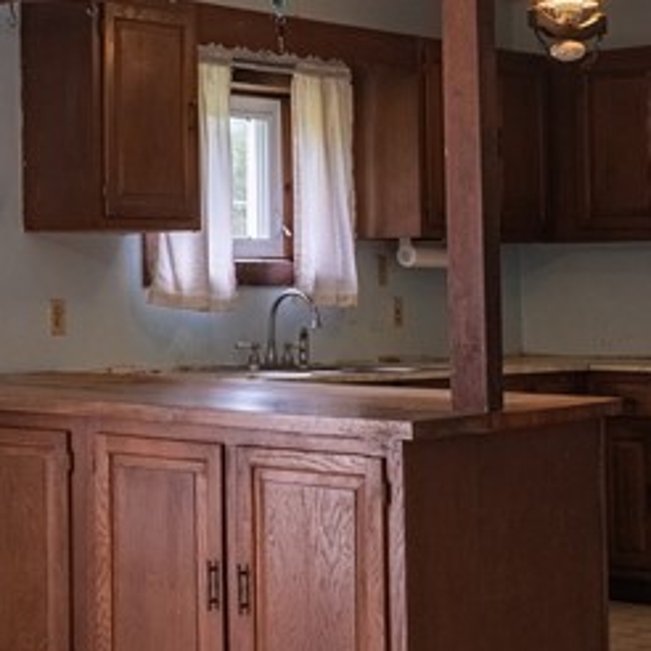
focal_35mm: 90
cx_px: -237
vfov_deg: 19.2
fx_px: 1915
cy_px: 195
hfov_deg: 17.8
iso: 1250
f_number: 9
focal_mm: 24
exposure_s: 1/1600
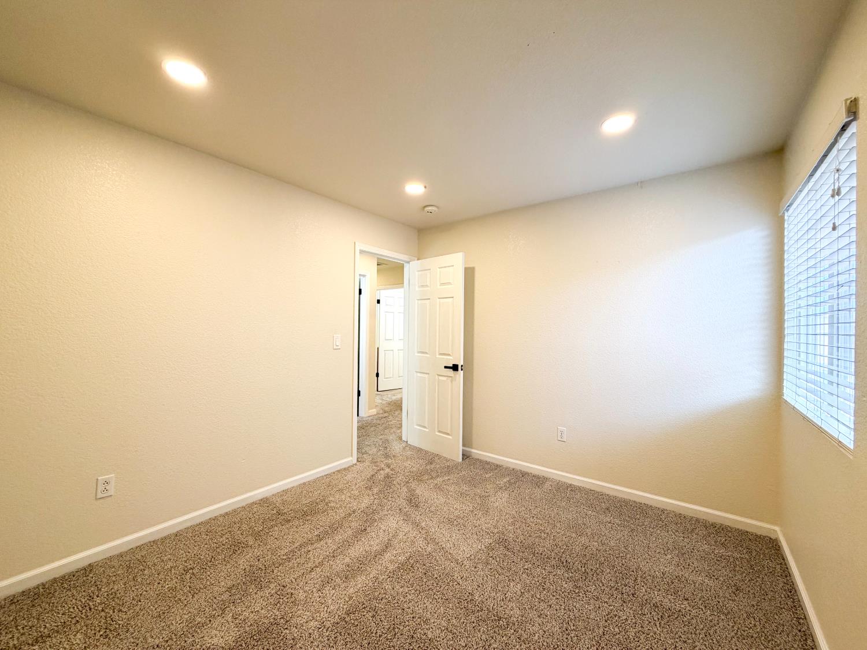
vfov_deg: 85.7
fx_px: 351
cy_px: 325
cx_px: 434
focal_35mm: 14
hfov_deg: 102.1
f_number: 2.2
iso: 160
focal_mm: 2.22
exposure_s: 1/120
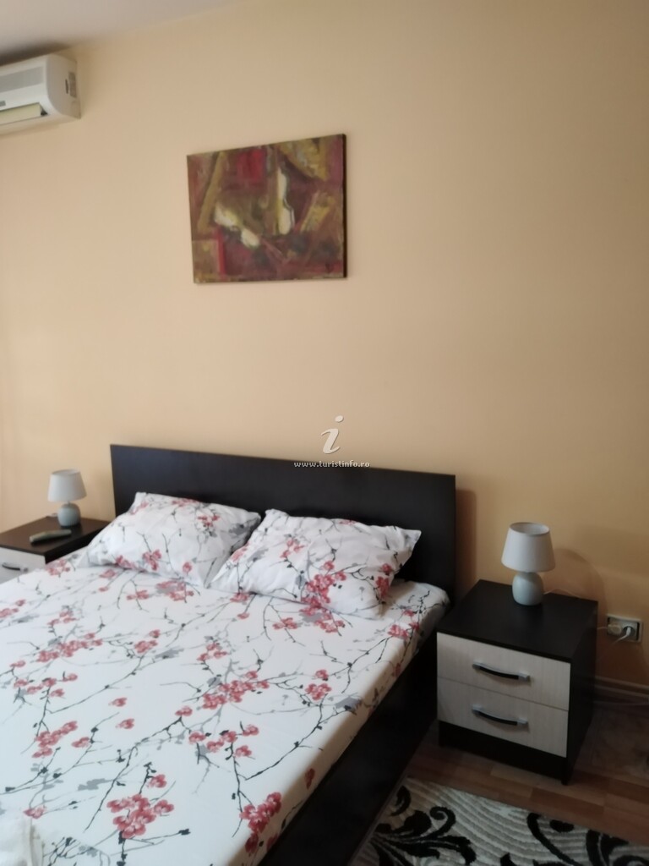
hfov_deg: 53.1
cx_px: 324
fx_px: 650
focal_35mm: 26
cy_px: 433
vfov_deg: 67.3
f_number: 1.8
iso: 386
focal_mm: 3.59
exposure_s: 1/20
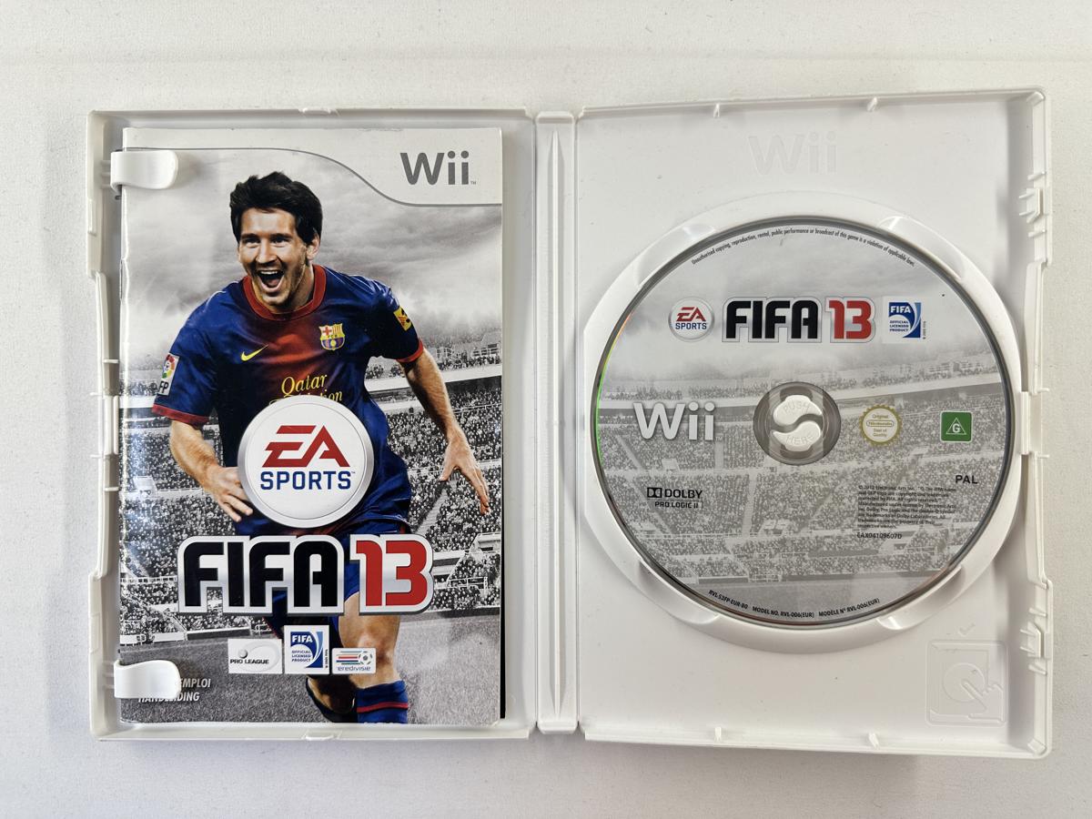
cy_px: 410
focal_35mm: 24
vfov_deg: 56.8
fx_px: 757
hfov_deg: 71.6
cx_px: 546
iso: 80
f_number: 1.78
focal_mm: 6.86
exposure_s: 1/196
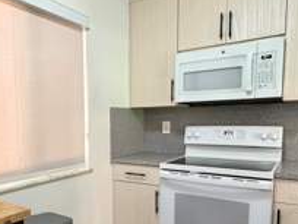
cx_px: 96
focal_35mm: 33
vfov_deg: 42.3
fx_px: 284
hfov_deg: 54.1
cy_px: 151
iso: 320
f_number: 2.2
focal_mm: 2.22
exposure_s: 1/60
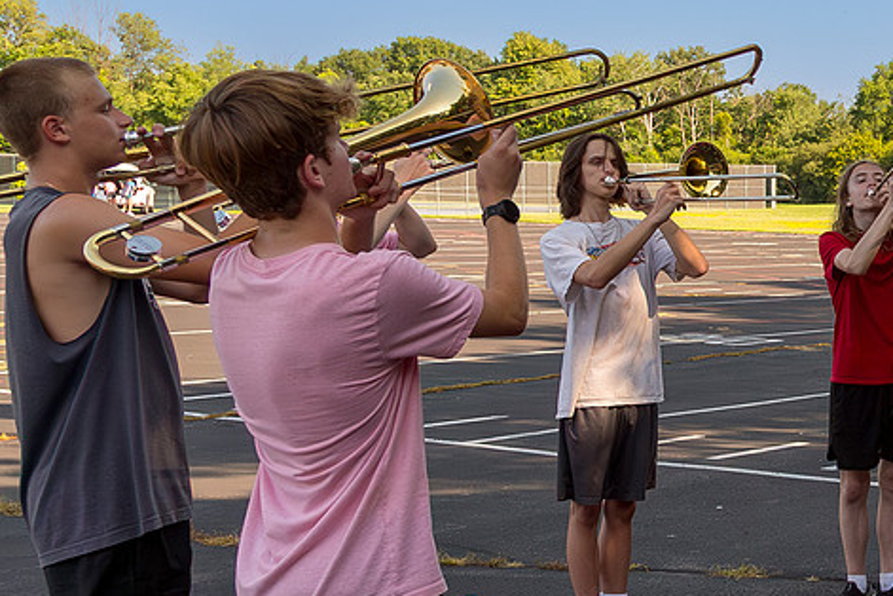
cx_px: 1133
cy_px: 247
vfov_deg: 19.2
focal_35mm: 71
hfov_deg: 25.0
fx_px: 1761
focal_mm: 24
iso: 1250
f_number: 5.6
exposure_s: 1/1600
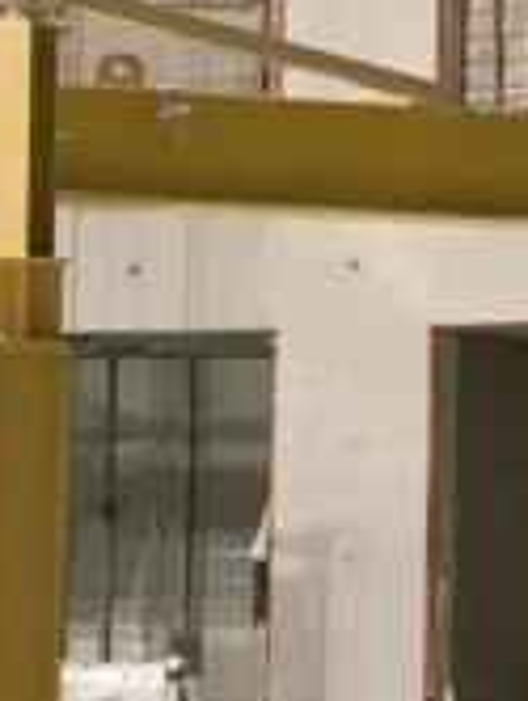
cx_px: 638
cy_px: 89
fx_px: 4098
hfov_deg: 7.3
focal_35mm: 202
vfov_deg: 9.7
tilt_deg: +8.9
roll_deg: -1.5
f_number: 1.8
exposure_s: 1/9
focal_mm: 3.99
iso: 100
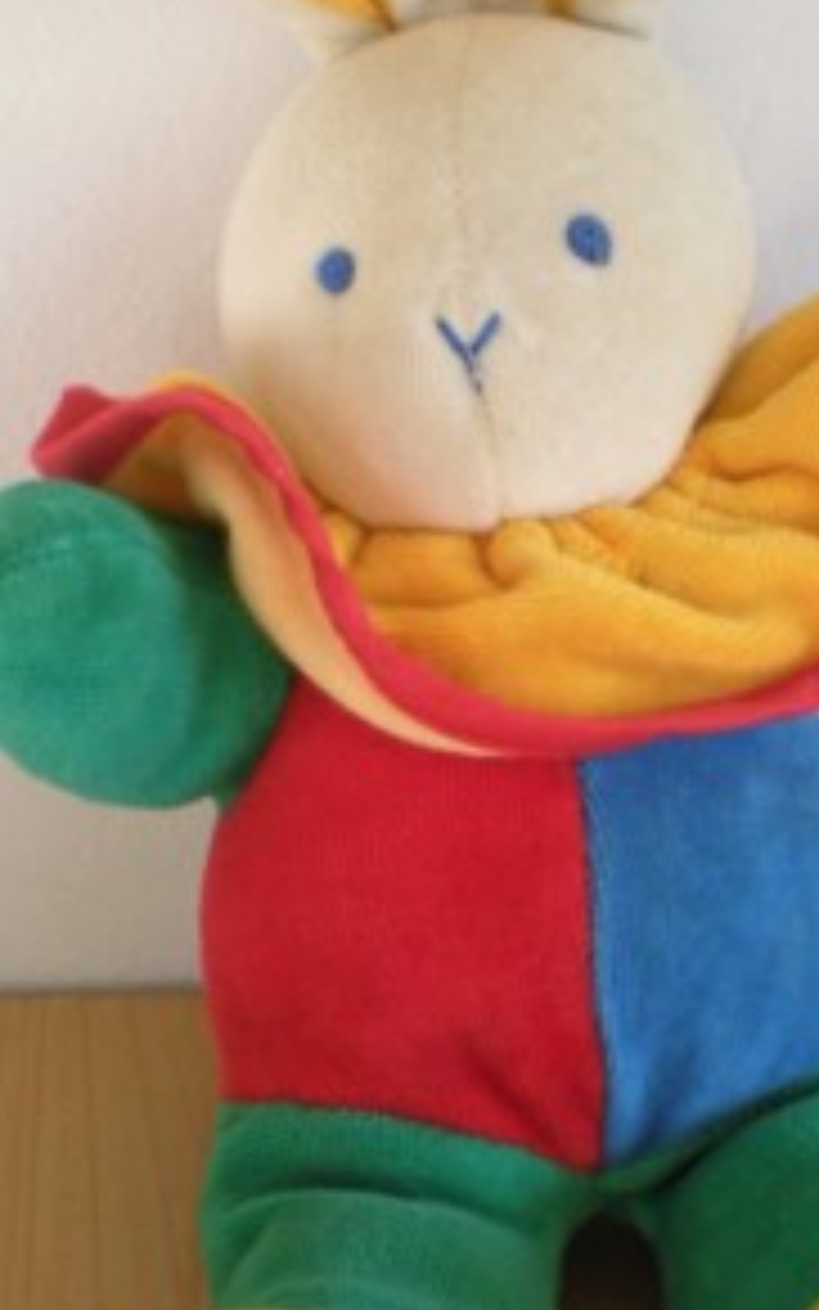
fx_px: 2570
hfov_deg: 18.1
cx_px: 446
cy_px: 671
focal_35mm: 72
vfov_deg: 28.6
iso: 119
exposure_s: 1/57.4
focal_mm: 6.3
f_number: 3.1
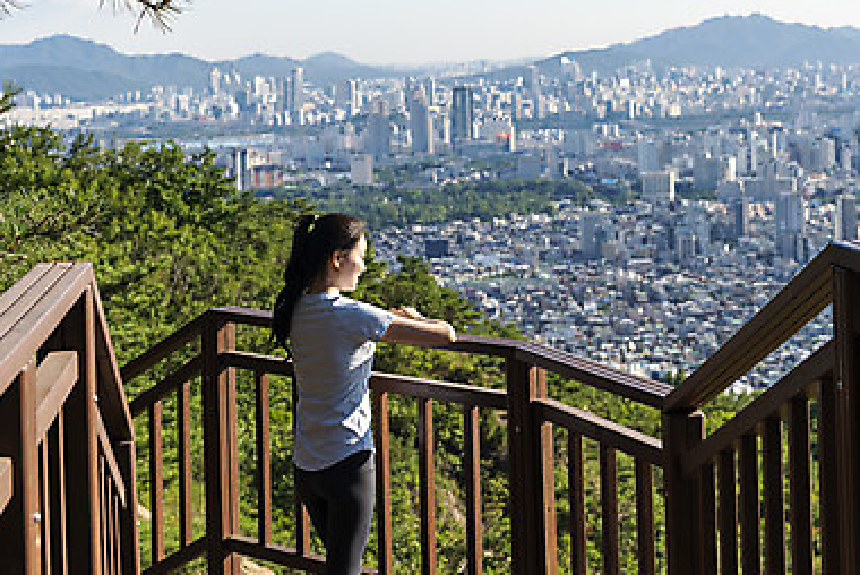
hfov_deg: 28.4
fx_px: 1697
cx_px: 440
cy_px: 131
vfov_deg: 19.1
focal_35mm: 71
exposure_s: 1/1000
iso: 250
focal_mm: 45
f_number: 5.6
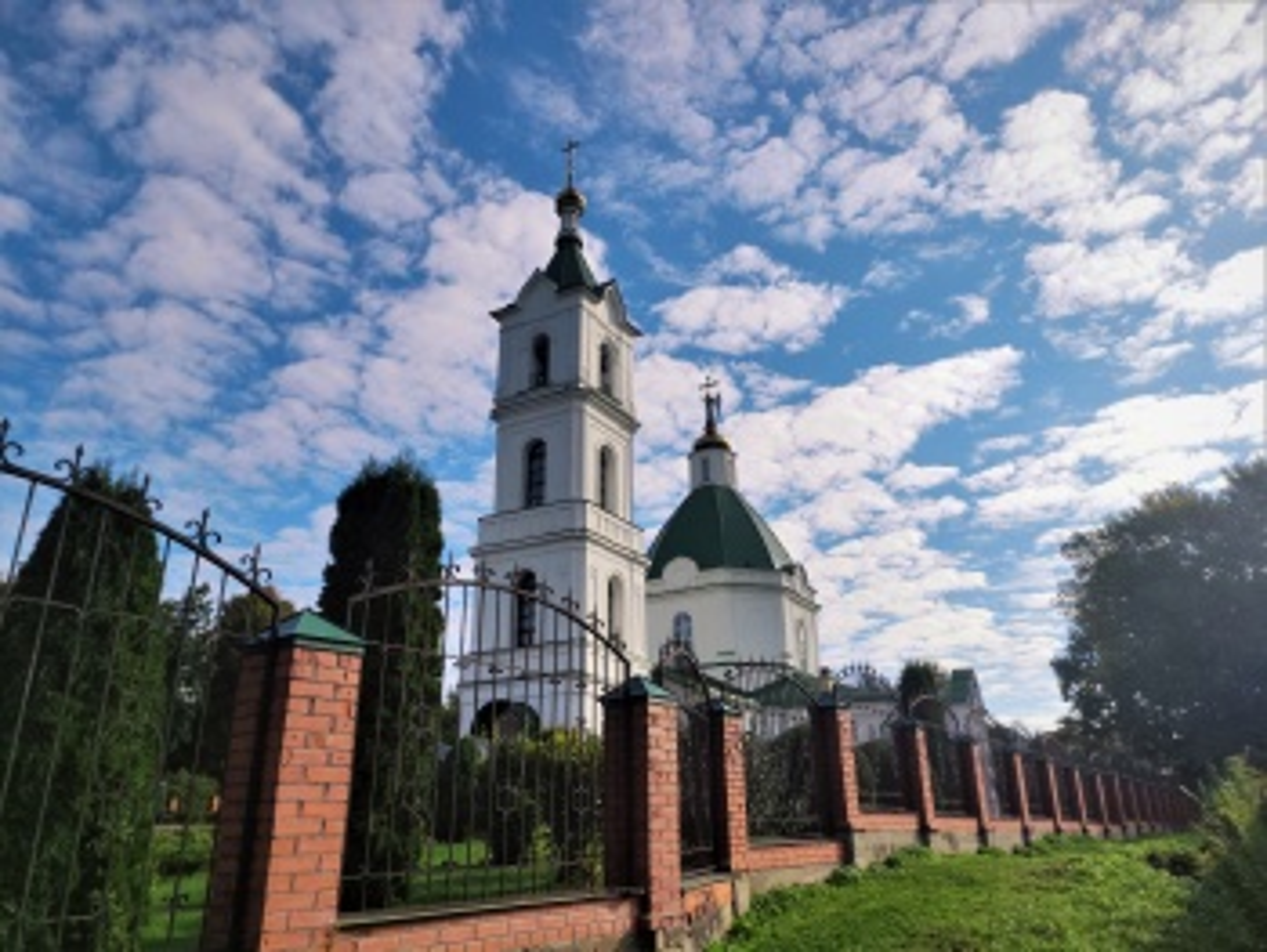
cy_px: 476
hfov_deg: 69.4
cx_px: 634
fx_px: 916
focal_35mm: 25
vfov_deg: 54.9
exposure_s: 1/3024
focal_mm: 5.43
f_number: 1.89
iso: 100
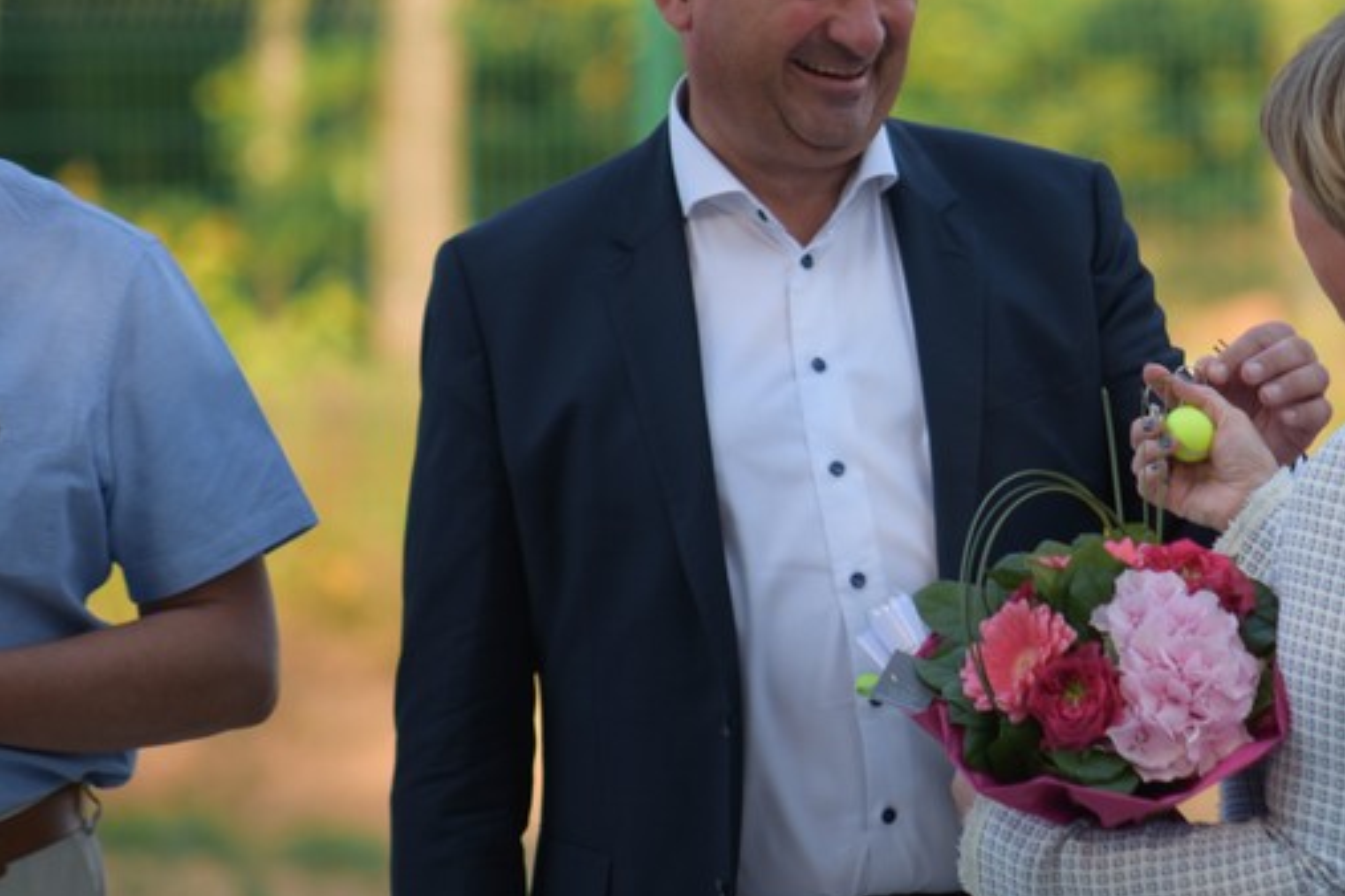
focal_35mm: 454
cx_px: 1313
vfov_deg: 3.0
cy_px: 248
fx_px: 16961
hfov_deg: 4.5
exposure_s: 1/400
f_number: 2.8
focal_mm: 150
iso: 100
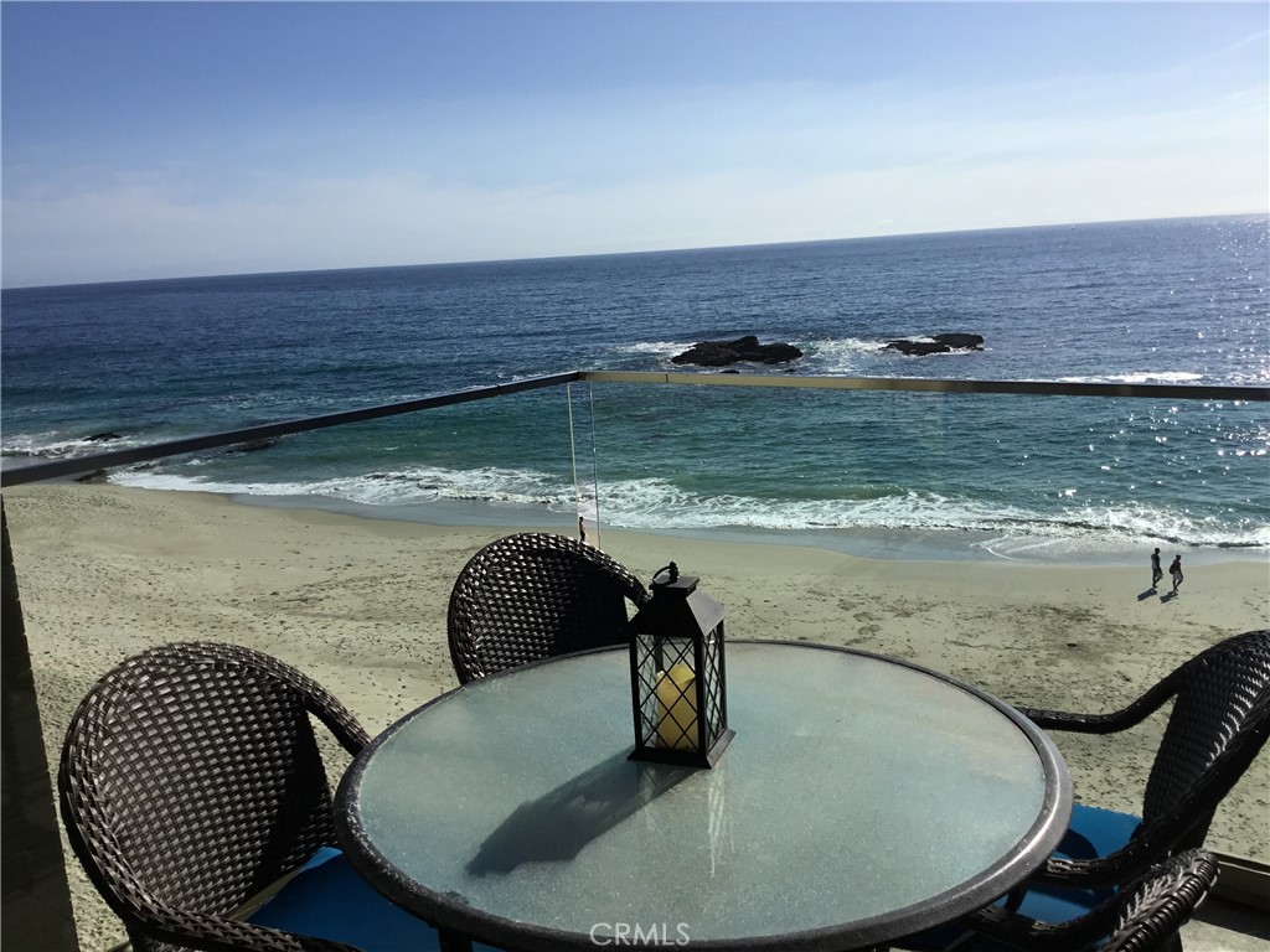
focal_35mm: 31
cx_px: 635
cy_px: 476
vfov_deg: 45.4
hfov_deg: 58.4
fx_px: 1137
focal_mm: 3.3
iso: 25
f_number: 2.4
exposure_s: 1/3401
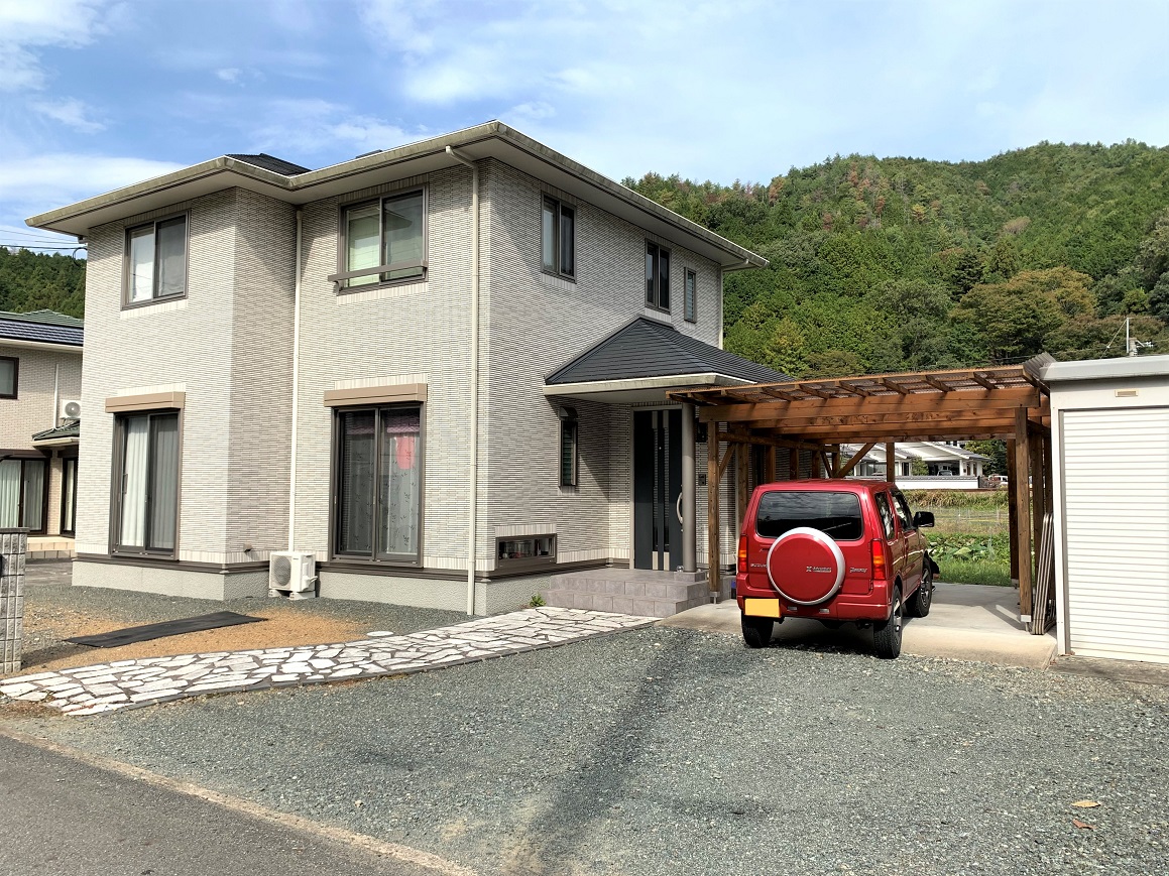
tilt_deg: +2.3
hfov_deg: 67.3
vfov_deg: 53.1
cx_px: 584
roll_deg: -1.3
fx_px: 878
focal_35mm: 26
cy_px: 438
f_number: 1.8
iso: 25
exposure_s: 1/1250
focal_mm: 4.25
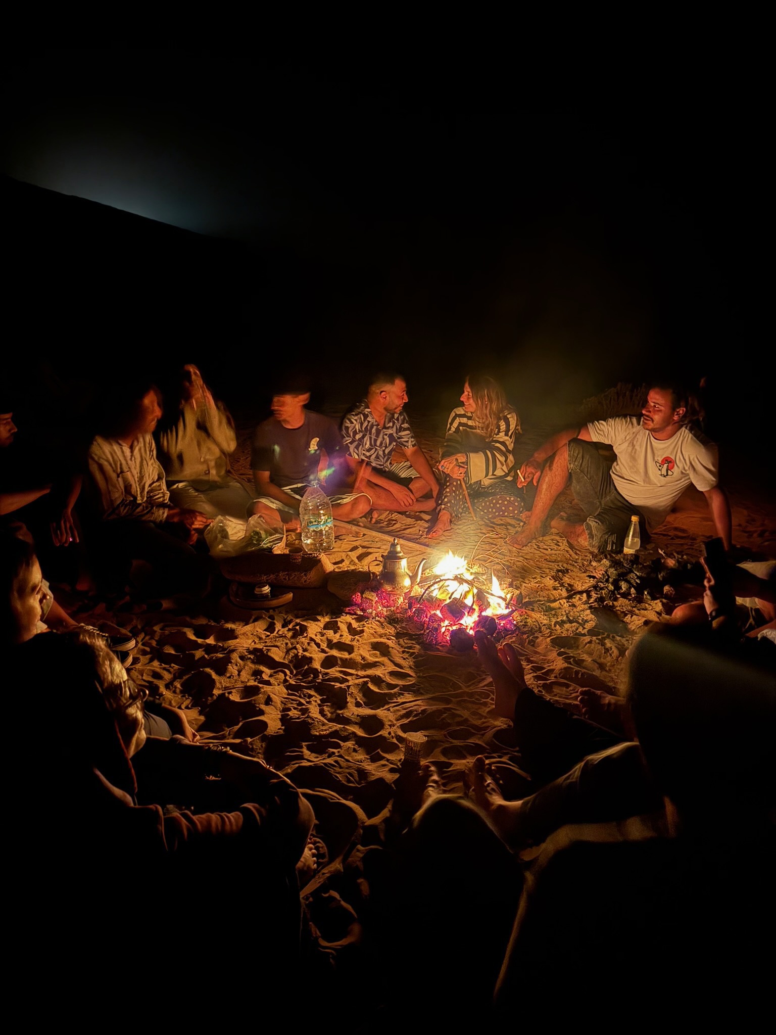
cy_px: 518
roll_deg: -0.3
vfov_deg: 71.6
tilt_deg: -18.0
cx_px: 388
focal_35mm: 24
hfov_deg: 56.8
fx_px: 717
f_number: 1.78
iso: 2000
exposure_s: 1/5
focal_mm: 6.76
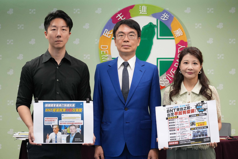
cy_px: 80
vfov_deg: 10.8
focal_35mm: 128
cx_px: 119
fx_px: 843
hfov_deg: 16.1
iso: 2500
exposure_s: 1/160
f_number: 6.3
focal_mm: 85
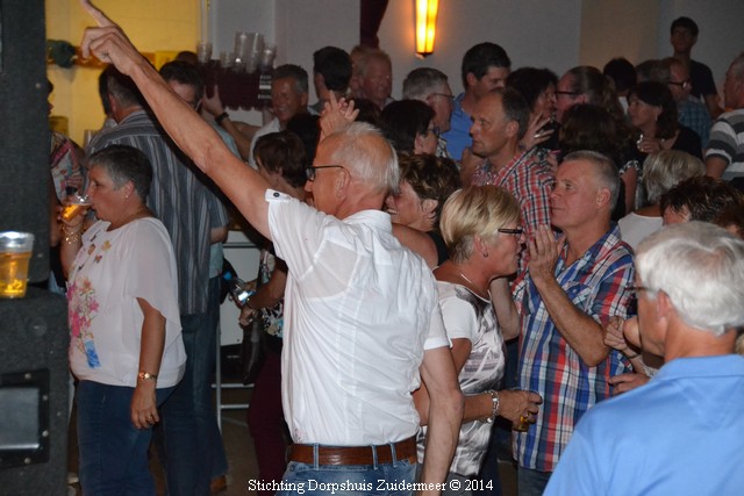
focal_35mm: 105
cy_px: 248
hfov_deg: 19.5
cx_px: 372
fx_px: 2170
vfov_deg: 13.0
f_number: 5
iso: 3200
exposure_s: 1/60
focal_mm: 70
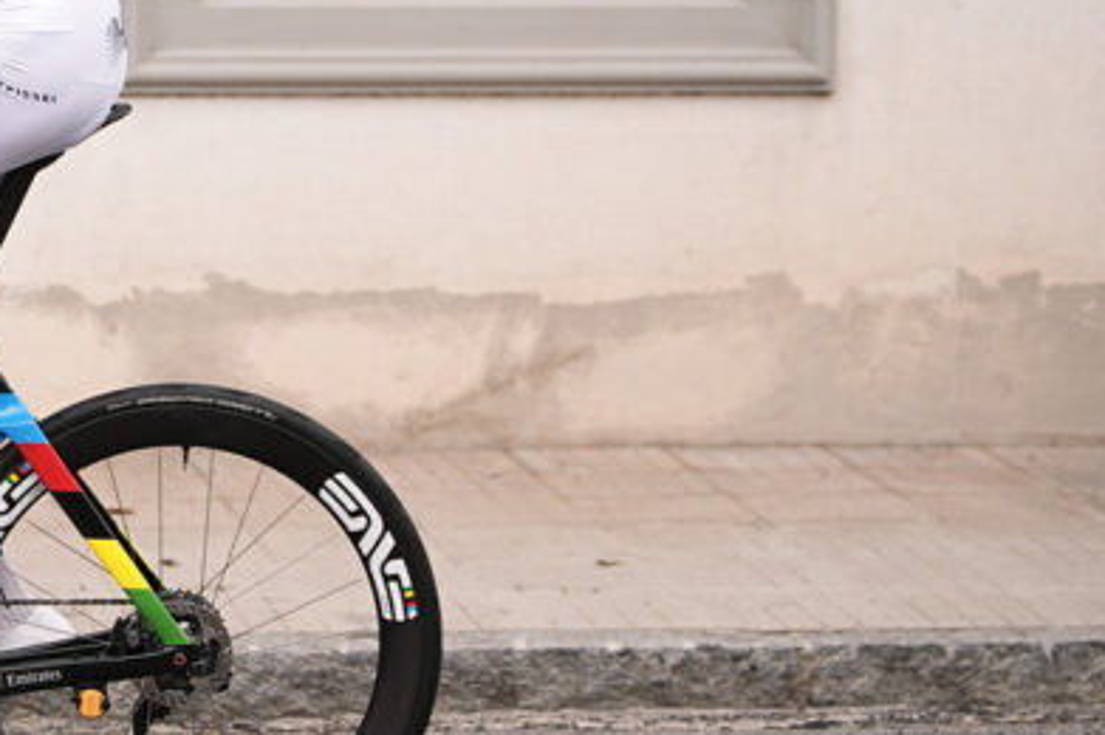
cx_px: -28
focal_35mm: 179
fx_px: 5490
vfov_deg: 7.6
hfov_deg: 11.4
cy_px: 96
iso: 1250
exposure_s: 1/2500
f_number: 2.8
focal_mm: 70
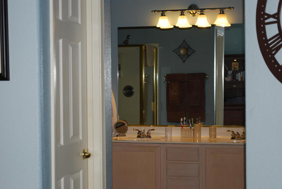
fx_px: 612
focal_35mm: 78
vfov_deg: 17.5
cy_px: 94
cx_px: 141
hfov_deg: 26.0
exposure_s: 1/60
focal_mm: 52
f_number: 5.6
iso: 200
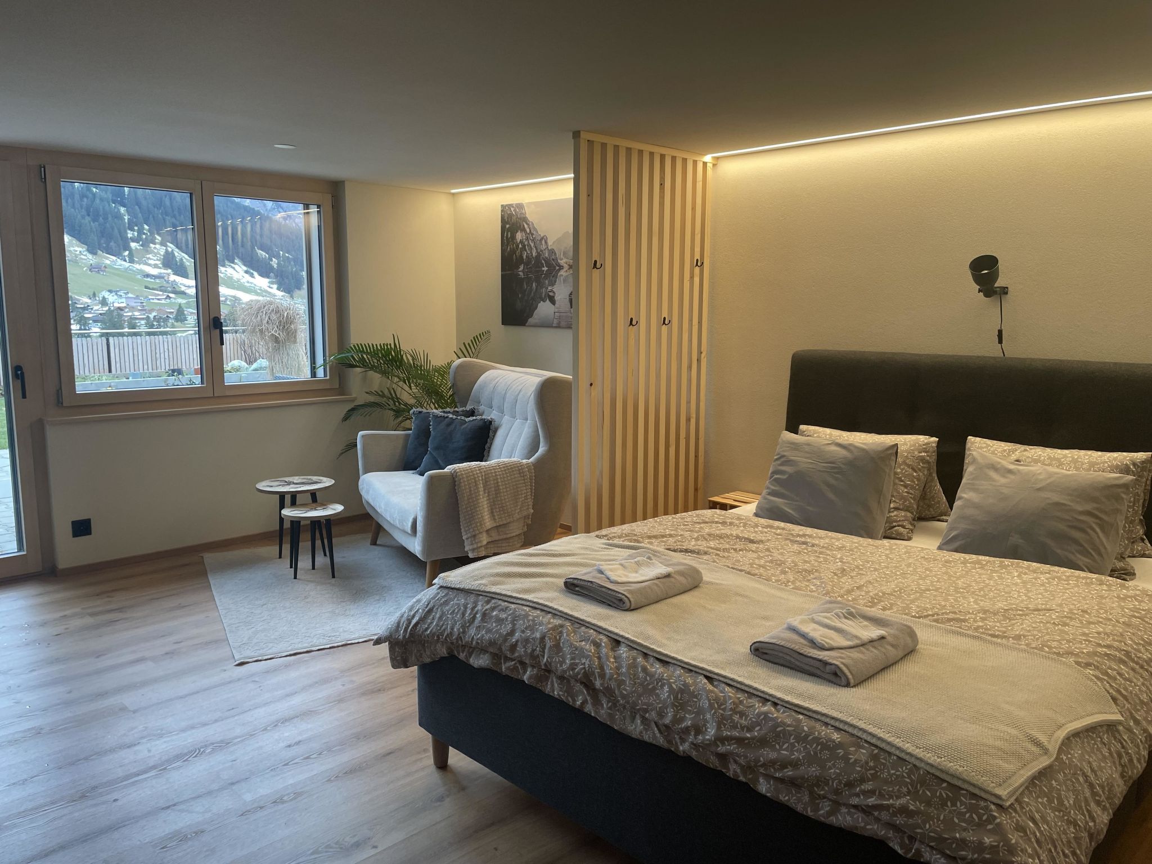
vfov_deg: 53.1
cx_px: 576
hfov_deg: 67.3
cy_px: 432
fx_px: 865
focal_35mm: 26
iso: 100
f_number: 1.6
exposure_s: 1/121
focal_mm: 4.2
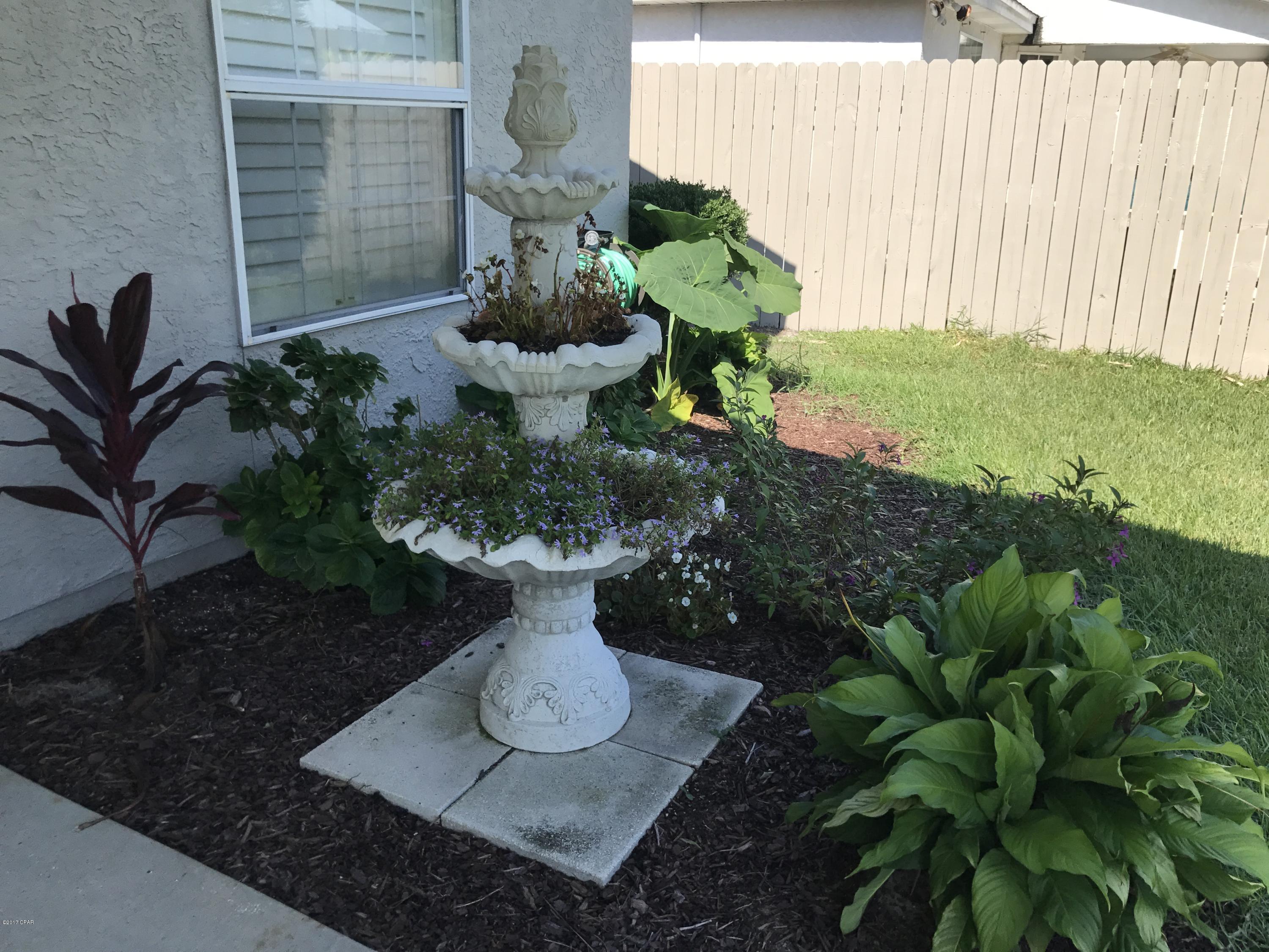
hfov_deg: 63.4
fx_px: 1026
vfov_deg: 49.7
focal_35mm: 28
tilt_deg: -18.5
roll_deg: -1.4
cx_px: 634
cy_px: 476
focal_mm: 3.99
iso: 20
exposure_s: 1/1126
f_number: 1.8
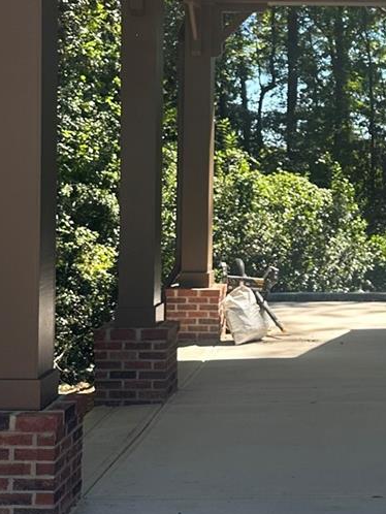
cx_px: 375
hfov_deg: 19.4
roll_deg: -2.0
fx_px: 1099
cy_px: 148
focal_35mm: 74
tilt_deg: +1.9
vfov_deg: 26.1
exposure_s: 1/1009
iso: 80
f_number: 1.78
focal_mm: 6.86
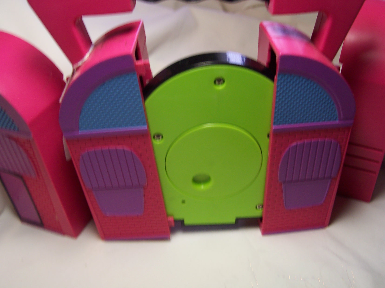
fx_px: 412
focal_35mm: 37
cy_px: 144
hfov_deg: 50.1
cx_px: 192
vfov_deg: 38.7
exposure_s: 1/45
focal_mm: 5.6
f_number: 2.8
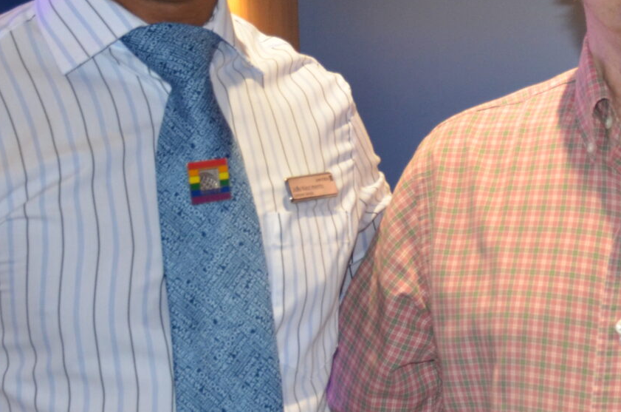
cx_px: 631
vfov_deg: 10.0
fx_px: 2358
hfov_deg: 14.7
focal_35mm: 137
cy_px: 174
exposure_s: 1/60
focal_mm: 30
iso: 800
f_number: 4
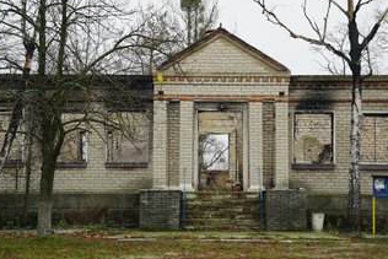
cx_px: 231
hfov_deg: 13.4
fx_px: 1650
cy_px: 107
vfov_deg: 9.0
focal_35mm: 153
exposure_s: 1/125
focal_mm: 121
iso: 320
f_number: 5
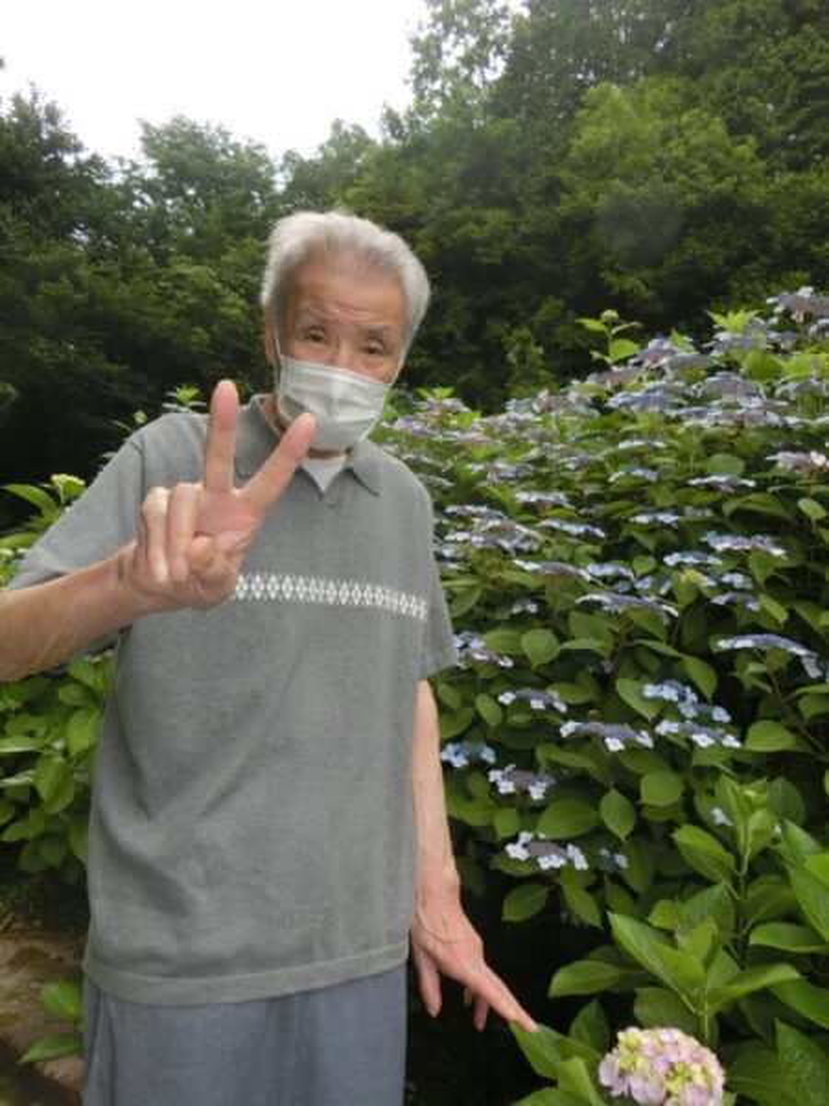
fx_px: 798
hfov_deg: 54.9
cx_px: 414
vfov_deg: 69.4
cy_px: 553
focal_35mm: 25
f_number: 3.5
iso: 80
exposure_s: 1/250
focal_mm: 4.5
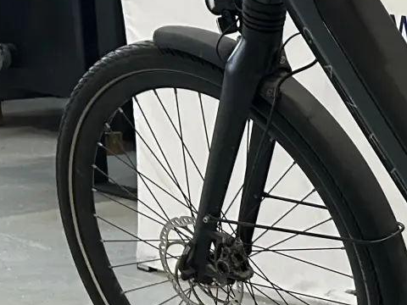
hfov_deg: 17.2
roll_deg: -2.6
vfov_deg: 14.0
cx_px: 598
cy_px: 300
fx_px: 1223
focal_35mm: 104
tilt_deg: -16.9
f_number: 1.5
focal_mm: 5.7
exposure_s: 1/50
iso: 320
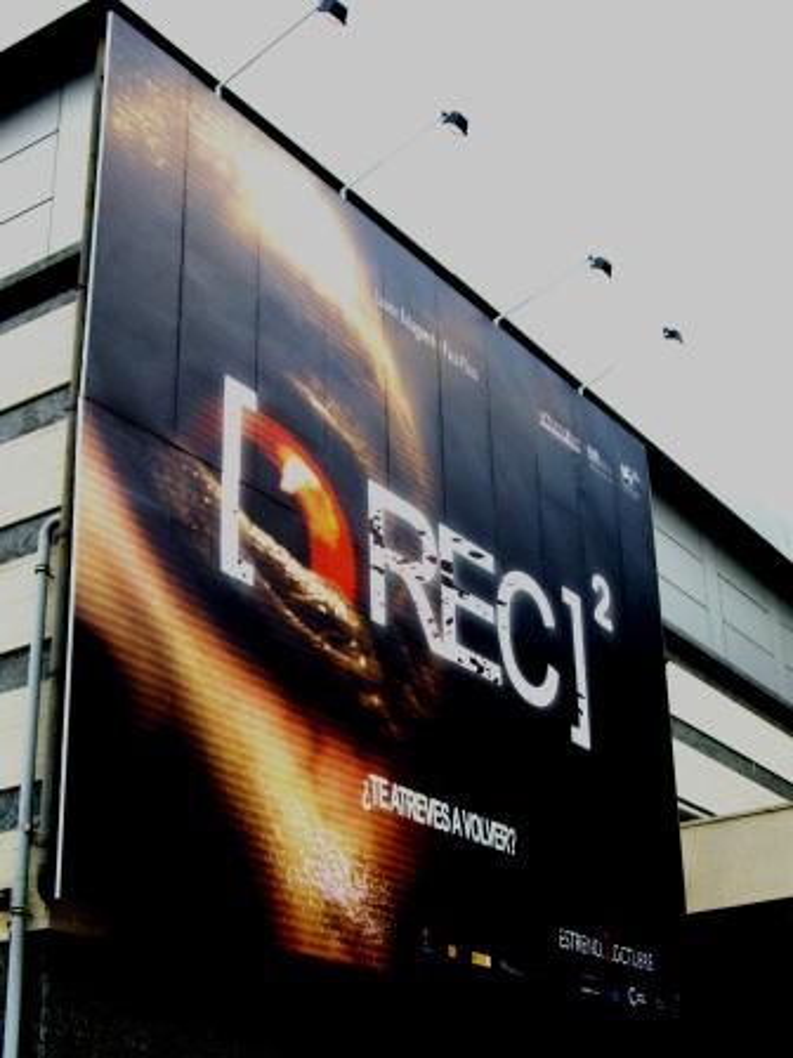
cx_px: 396
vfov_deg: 34.9
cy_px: 529
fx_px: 1680
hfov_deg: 26.6
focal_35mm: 55
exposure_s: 1/250
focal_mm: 9
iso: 400
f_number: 3.3
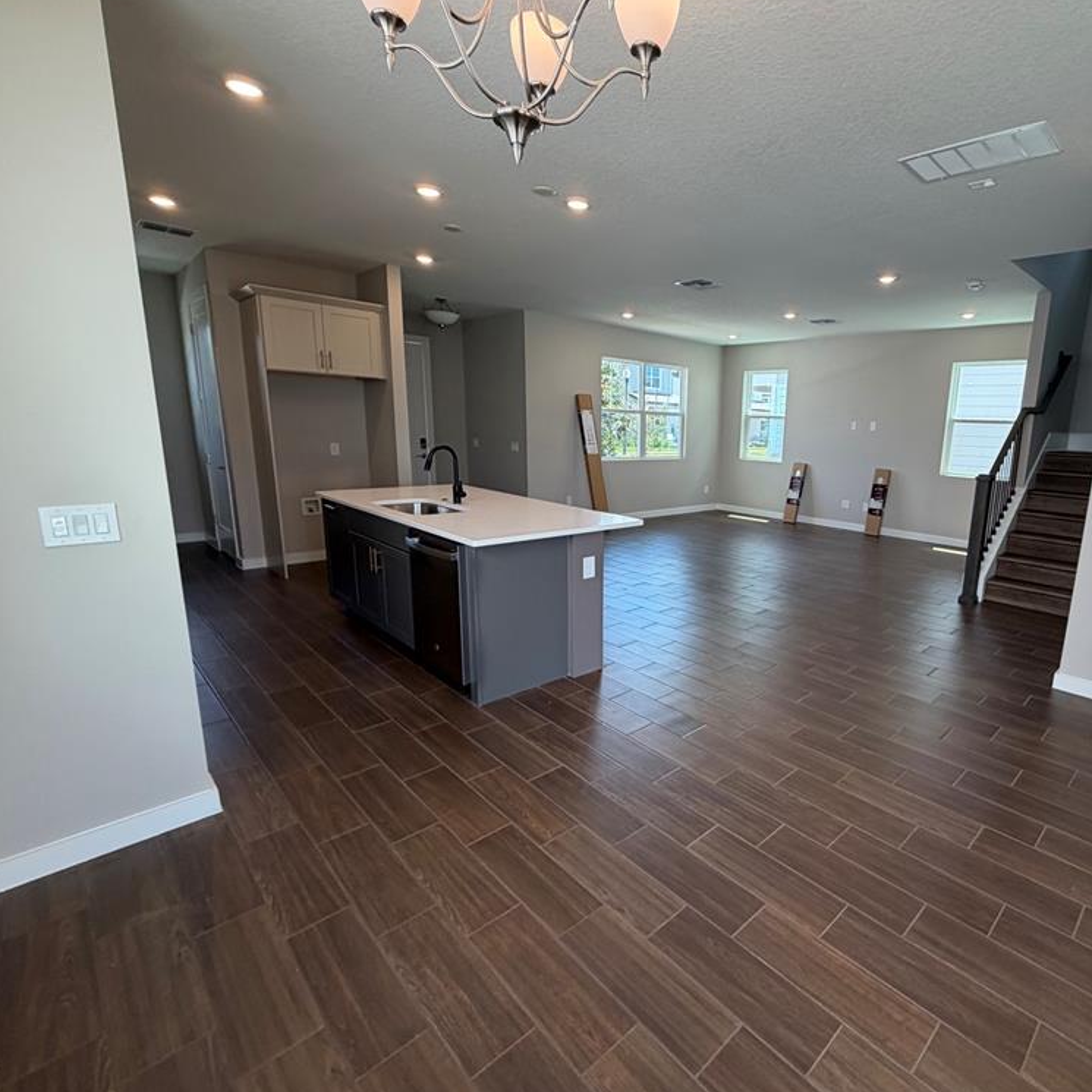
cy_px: 547
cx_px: 695
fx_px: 607
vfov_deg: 84.0
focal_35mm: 17
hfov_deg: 82.1
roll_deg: -2.4
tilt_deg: -11.1
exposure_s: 1/120
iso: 100
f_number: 2.2
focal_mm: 2.22
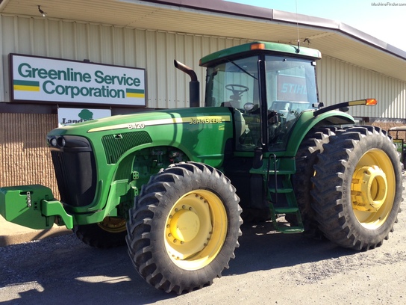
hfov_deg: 55.4
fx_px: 387
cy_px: 152
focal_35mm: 33
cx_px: 203
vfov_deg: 42.9
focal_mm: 4.13
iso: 50
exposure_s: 1/547
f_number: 2.4
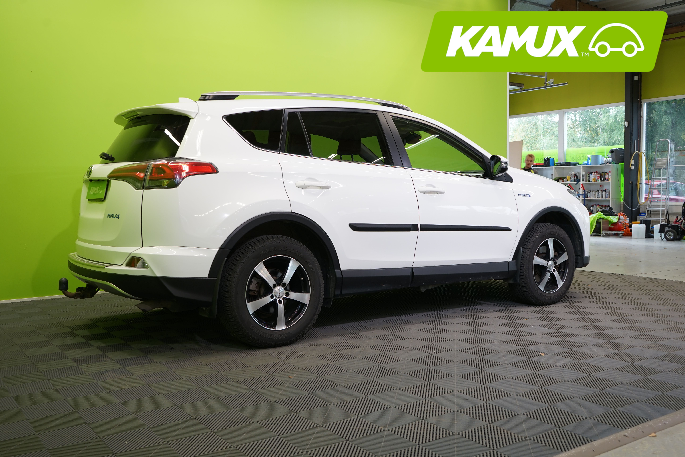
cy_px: 224
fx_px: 647
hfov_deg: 55.8
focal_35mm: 34
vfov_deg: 38.9
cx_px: 333
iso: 400
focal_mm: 33
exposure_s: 1/30
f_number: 5.6
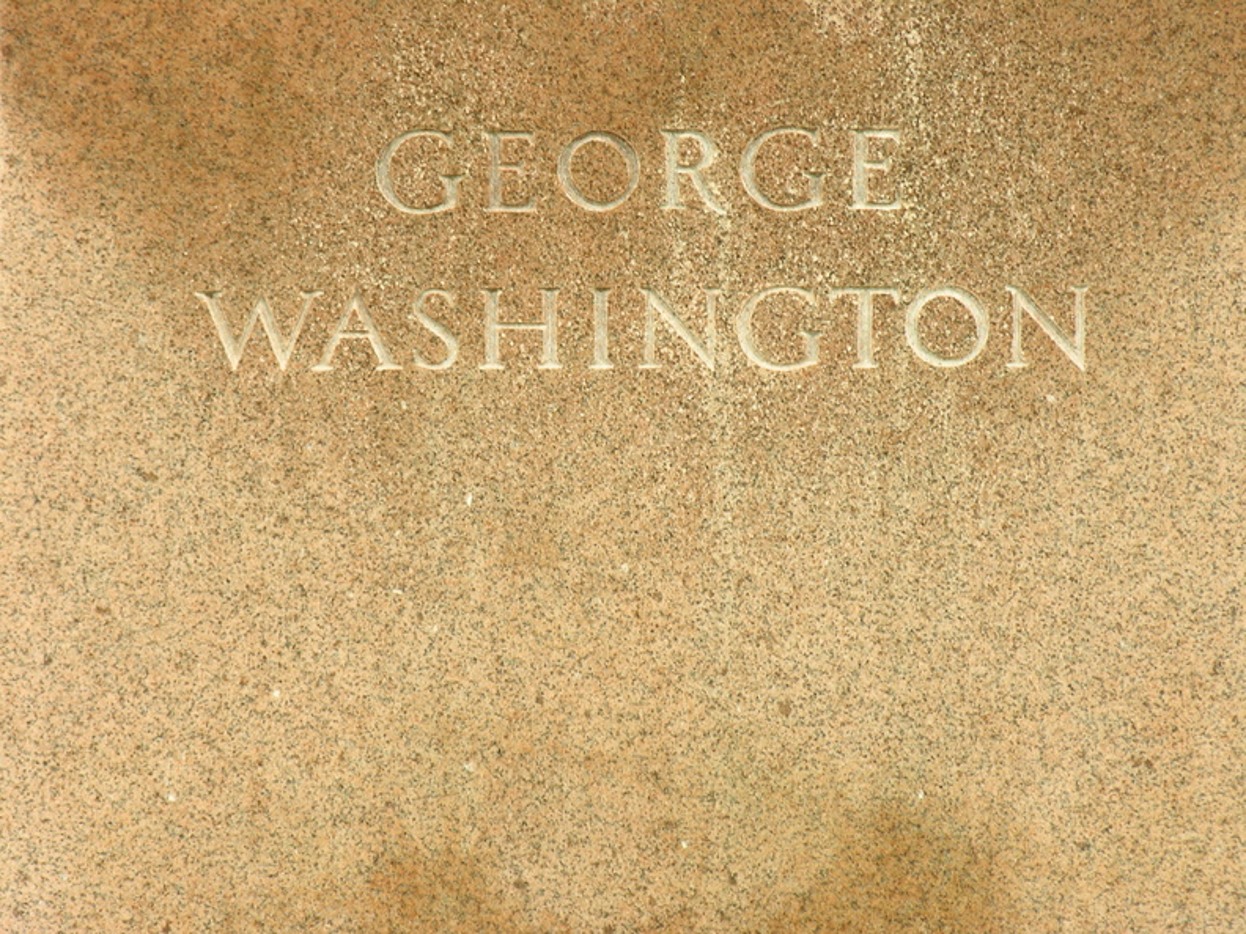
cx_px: 623
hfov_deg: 7.8
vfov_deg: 5.9
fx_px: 9107
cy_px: 467
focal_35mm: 253
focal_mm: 64.5
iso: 50
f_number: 4.5
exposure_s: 1/55.3
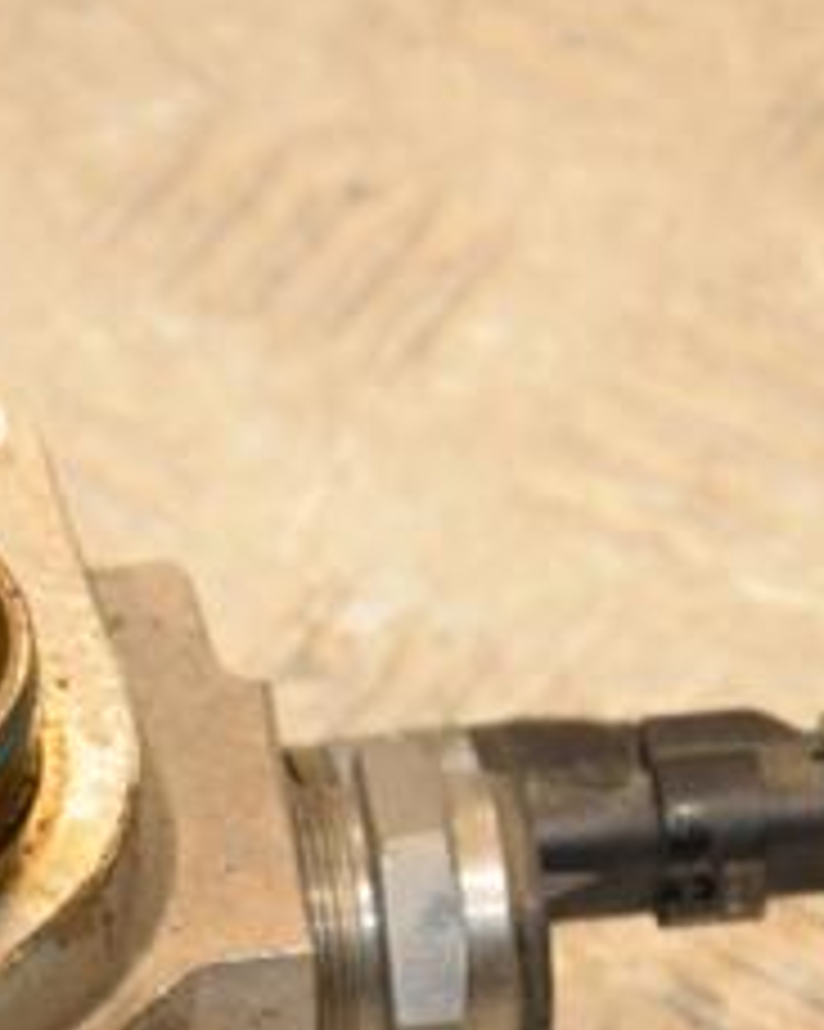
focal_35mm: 340
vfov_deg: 5.7
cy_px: 783
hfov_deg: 4.5
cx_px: -9
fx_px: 10371
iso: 800
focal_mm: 92
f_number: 8
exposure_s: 1/200
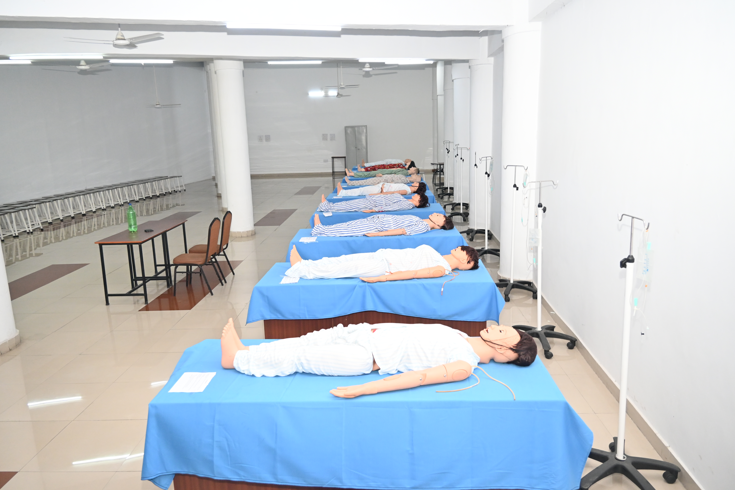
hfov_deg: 67.4
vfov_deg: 47.9
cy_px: 245
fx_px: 551
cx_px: 368
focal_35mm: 27
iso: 1250
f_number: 3.5
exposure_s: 1/125
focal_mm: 18
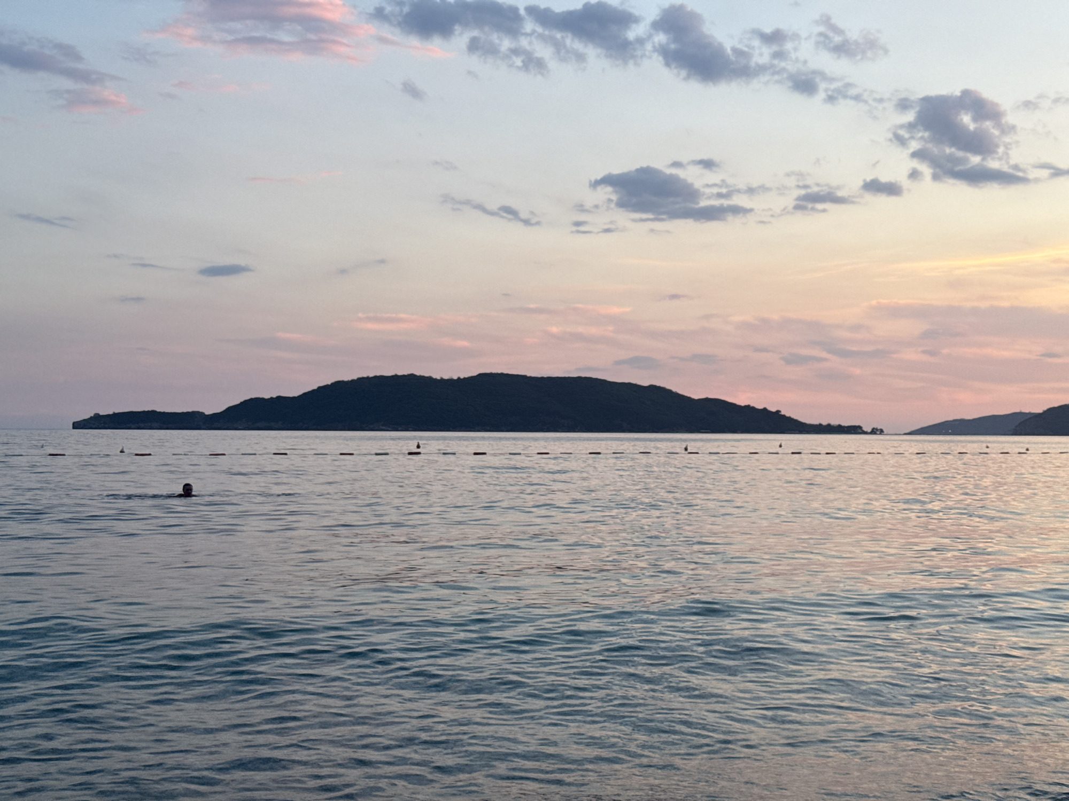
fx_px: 1482
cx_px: 534
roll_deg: -0.5
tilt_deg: +0.5
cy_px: 400
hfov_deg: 39.7
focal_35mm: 48
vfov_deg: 30.3
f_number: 1.78
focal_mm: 6.76
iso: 50
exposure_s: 1/202
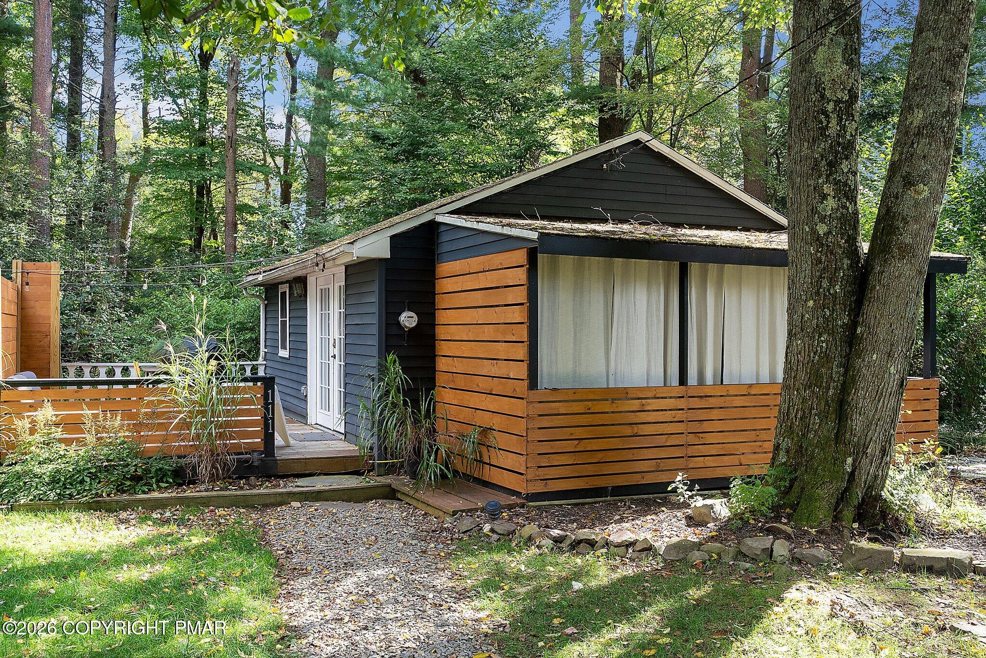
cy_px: 329
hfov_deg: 55.8
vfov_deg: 38.9
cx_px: 493
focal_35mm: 34
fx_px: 931
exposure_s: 1/100
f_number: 9
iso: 800
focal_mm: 34
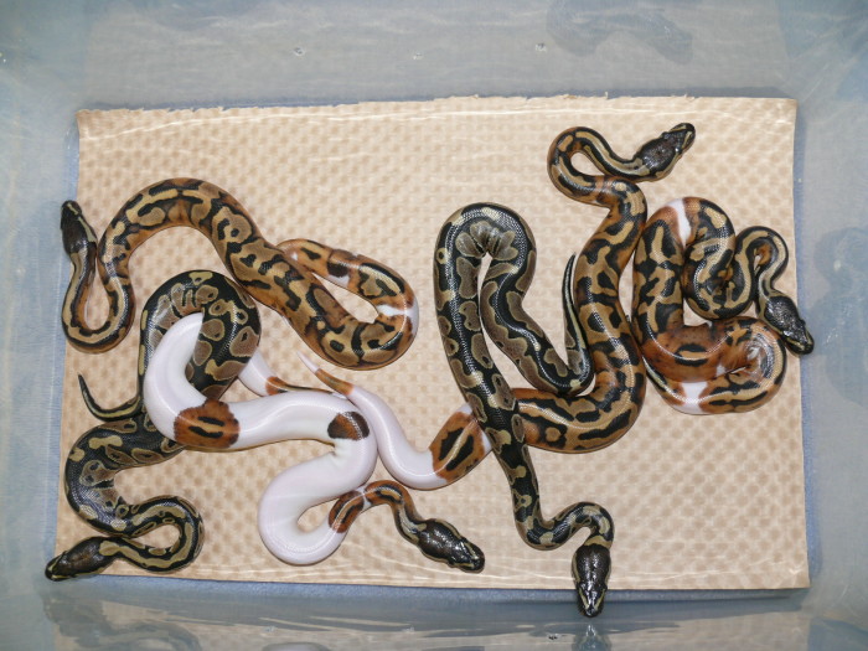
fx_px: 878
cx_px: 434
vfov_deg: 40.7
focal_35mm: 35
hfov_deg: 52.6
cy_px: 326
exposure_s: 1/30
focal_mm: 7.4
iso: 100
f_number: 2.8
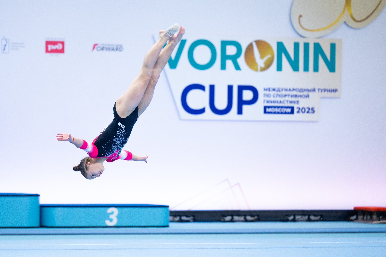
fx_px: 2530
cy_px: 117
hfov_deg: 8.7
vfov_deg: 5.8
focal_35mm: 236
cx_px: 158
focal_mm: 160
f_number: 2.8
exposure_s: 1/1250
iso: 2000
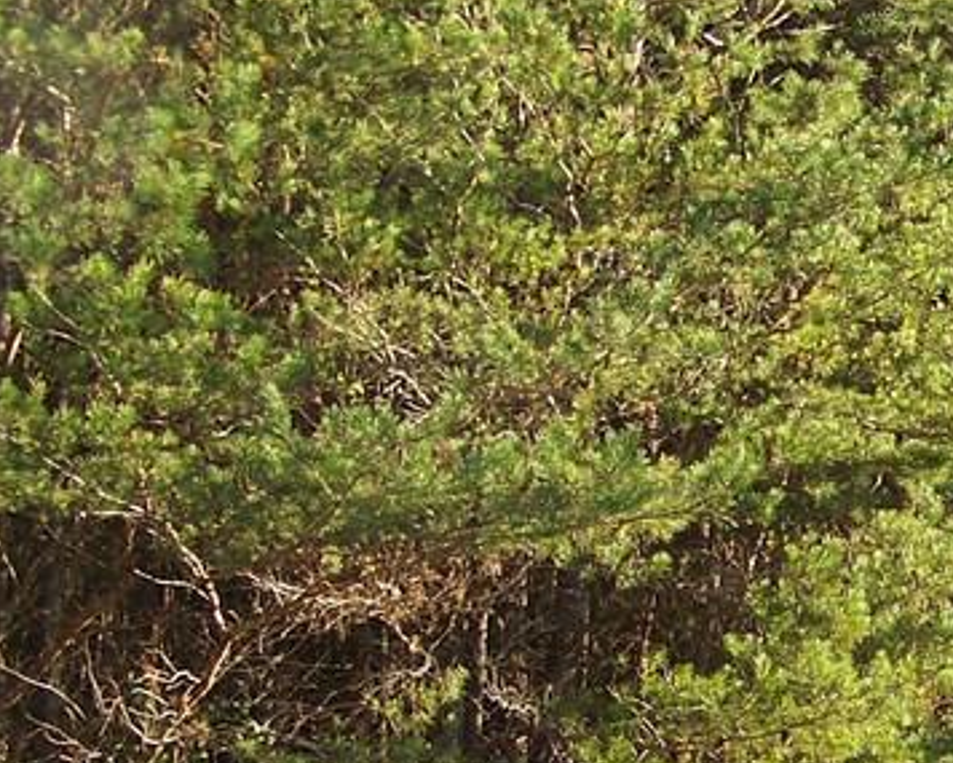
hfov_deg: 18.2
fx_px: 2849
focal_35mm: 101
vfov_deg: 15.1
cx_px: 1065
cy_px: 653
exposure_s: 1/160
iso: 67
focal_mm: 5.85
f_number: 2.8
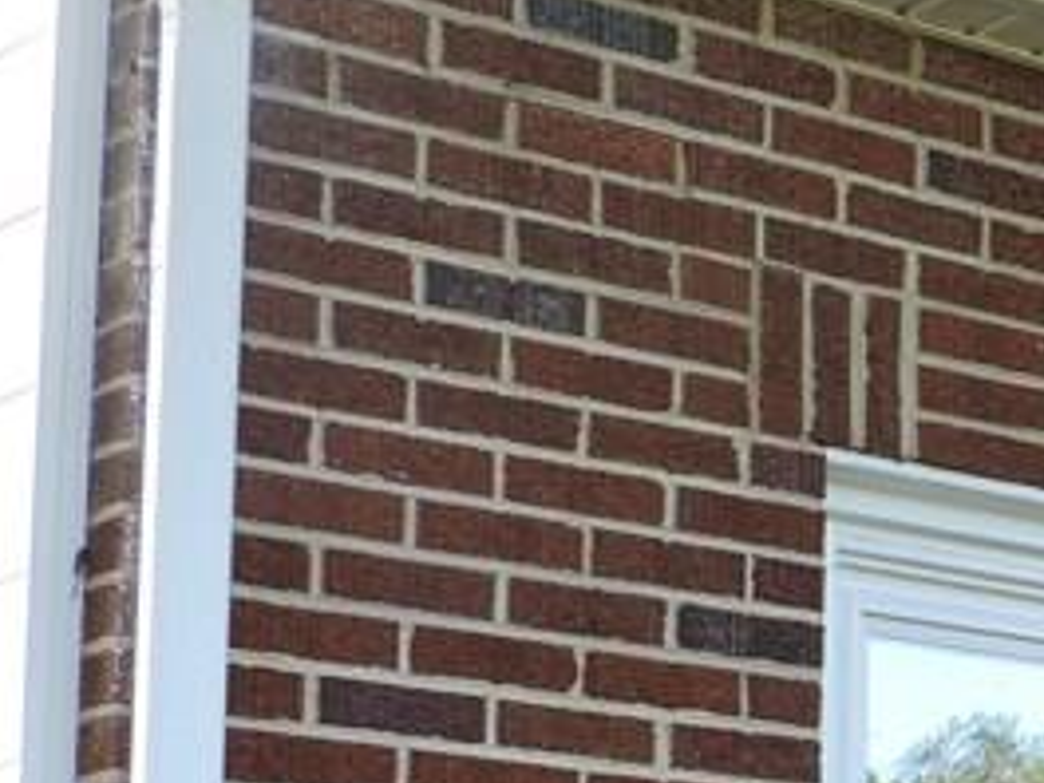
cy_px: 933
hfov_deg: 13.5
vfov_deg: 11.4
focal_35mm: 128
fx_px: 3860
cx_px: 1997
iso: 100
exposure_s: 1/60
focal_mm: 5.9
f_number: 3.2
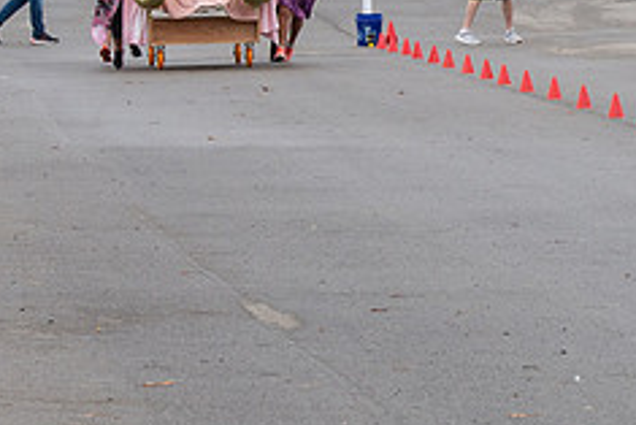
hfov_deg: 5.3
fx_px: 6859
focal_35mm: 388
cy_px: -37
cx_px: 764
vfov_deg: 3.5
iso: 640
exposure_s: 1/250
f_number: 10
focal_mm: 98
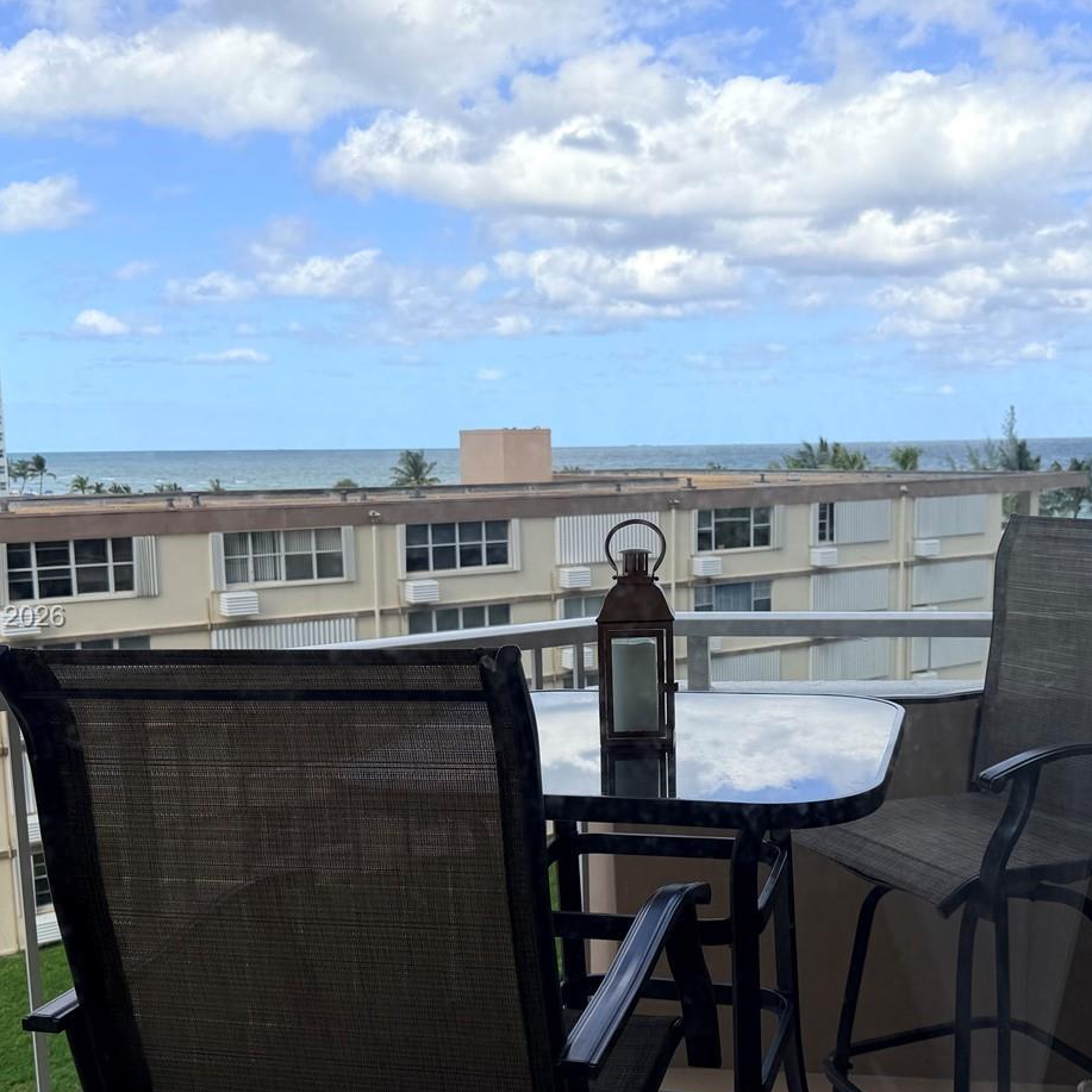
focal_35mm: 37
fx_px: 1321
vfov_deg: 44.8
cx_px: 647
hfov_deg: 44.7
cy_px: 618
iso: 80
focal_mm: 6.76
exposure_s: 1/3759
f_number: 1.78
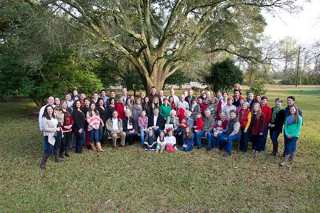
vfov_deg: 53.1
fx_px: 213
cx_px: 160
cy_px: 106
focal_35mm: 24
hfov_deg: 73.8
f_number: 8
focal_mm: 24
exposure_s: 1/250
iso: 1000
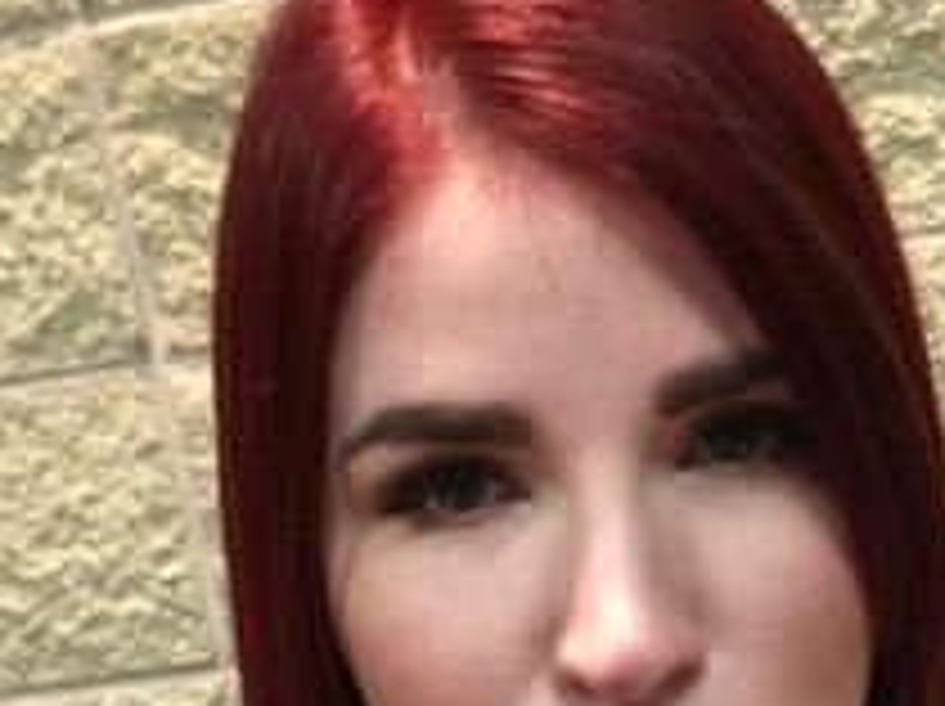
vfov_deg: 19.8
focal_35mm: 71
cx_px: 585
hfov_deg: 27.3
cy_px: 760
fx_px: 1936
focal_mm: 2.65
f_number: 2.2
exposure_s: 1/15
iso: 64
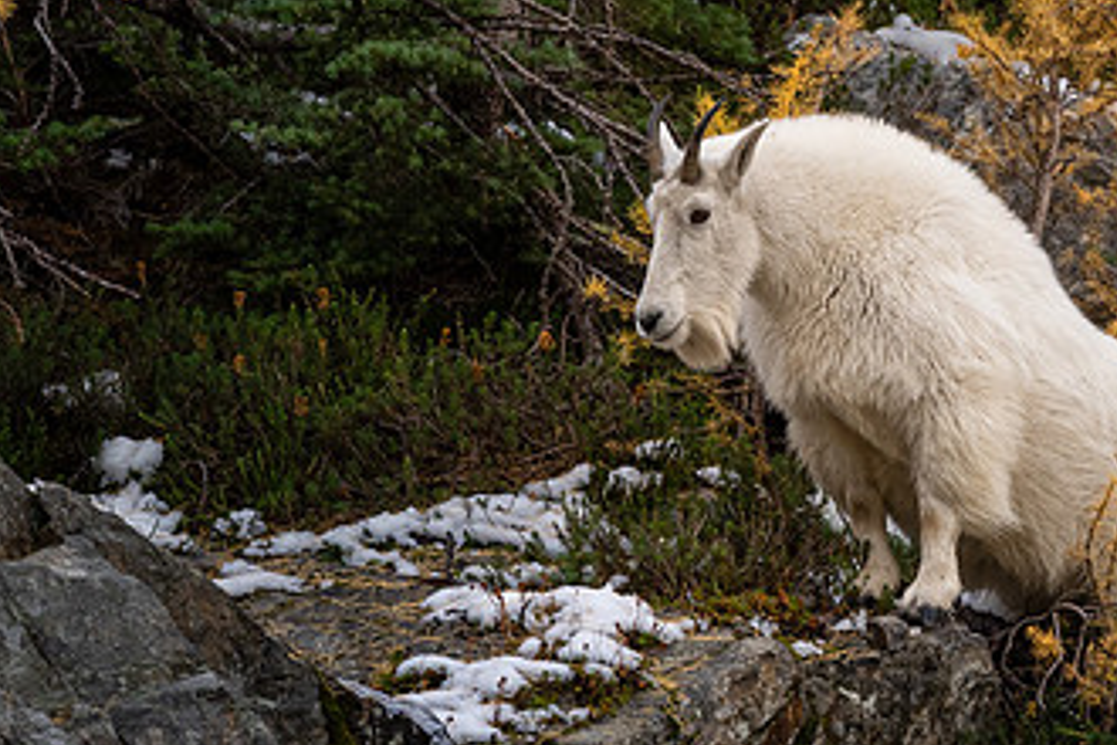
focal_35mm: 392
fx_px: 12162
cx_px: 1110
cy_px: -72
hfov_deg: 5.2
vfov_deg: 3.5
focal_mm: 140
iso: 640
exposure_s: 1/320
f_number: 11
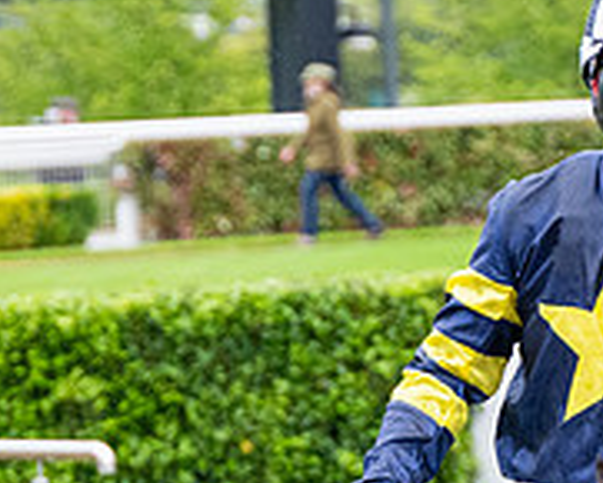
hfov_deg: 4.1
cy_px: 586
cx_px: 809
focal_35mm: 475
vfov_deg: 3.3
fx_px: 8482
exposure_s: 1/800
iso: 1000
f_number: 4
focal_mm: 98
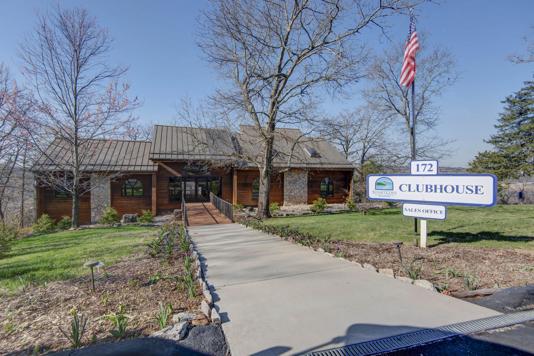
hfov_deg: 96.7
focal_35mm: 16
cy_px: 178
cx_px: 267
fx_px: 237
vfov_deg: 73.8
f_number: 6.3
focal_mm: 16
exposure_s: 1/500
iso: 100
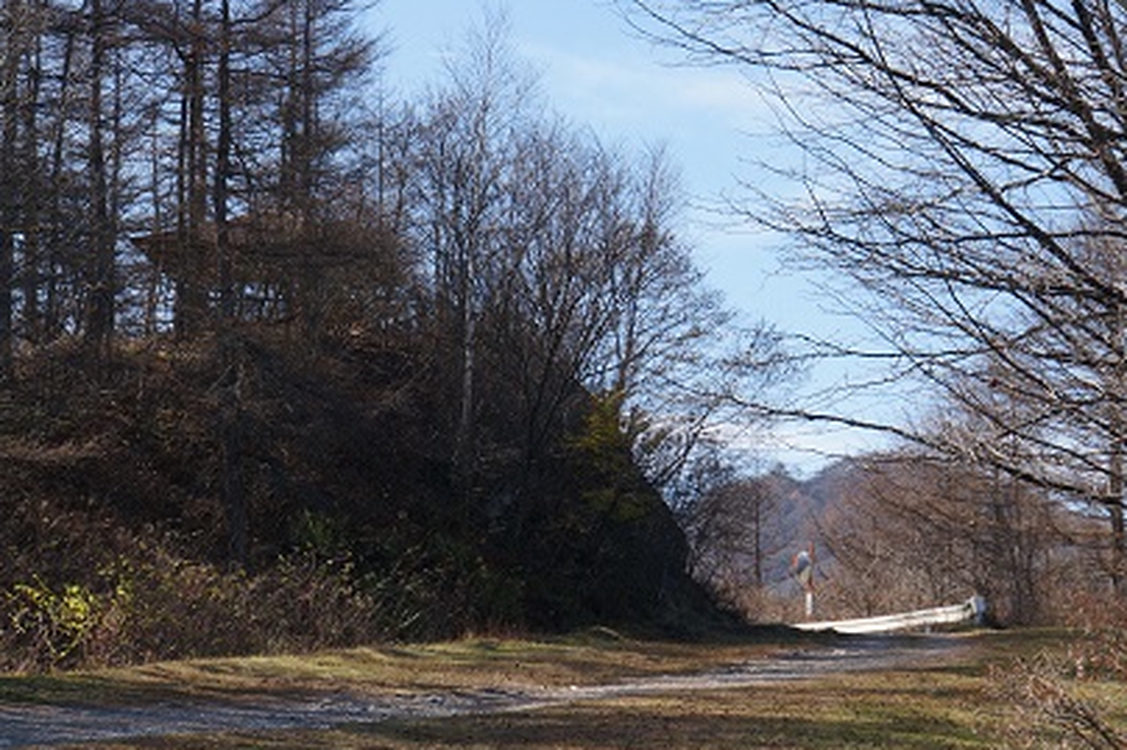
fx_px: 4016
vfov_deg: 10.7
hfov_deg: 16.0
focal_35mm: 128
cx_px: 619
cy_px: 362
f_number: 6.3
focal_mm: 72.2
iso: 100
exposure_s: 1/200
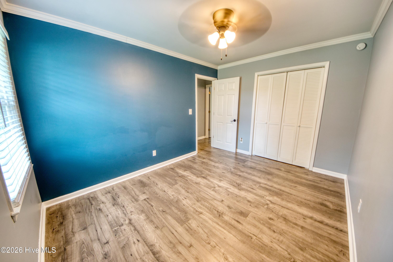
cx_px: 196
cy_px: 131
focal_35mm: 12
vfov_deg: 90.0
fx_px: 131
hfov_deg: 112.6
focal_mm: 8
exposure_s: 1/5
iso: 200
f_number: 9
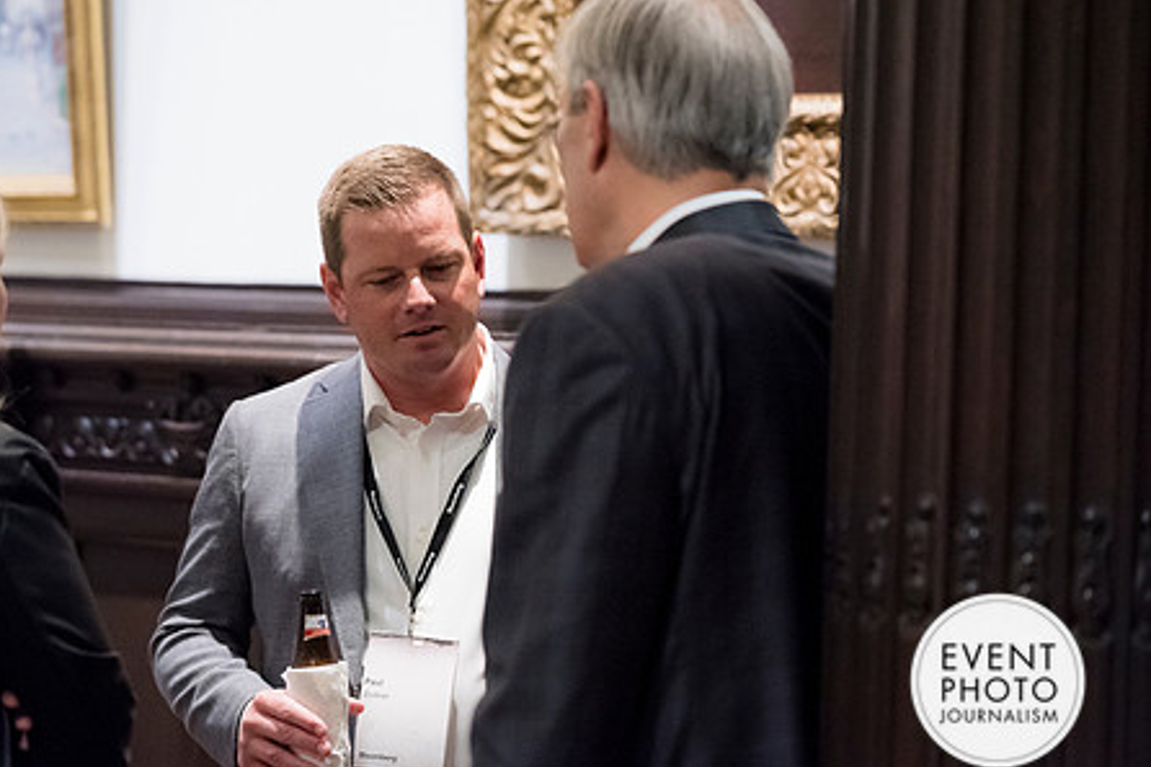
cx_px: 438
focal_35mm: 146
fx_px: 4666
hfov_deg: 14.1
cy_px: 343
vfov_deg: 9.4
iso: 6400
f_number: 2.8
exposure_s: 1/125
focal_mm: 110
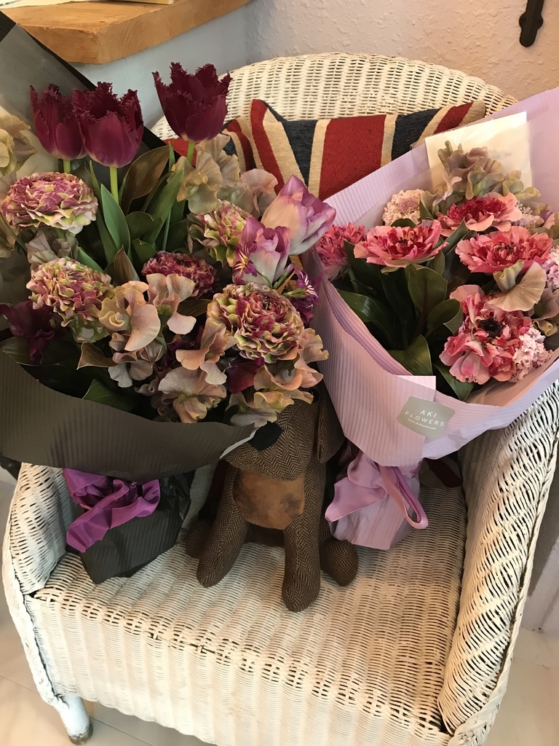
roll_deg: +0.3
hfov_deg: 49.7
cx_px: 280
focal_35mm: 28
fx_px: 603
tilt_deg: -39.8
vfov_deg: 63.4
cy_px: 373
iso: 100
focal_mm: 3.99
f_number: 1.8
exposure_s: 1/17
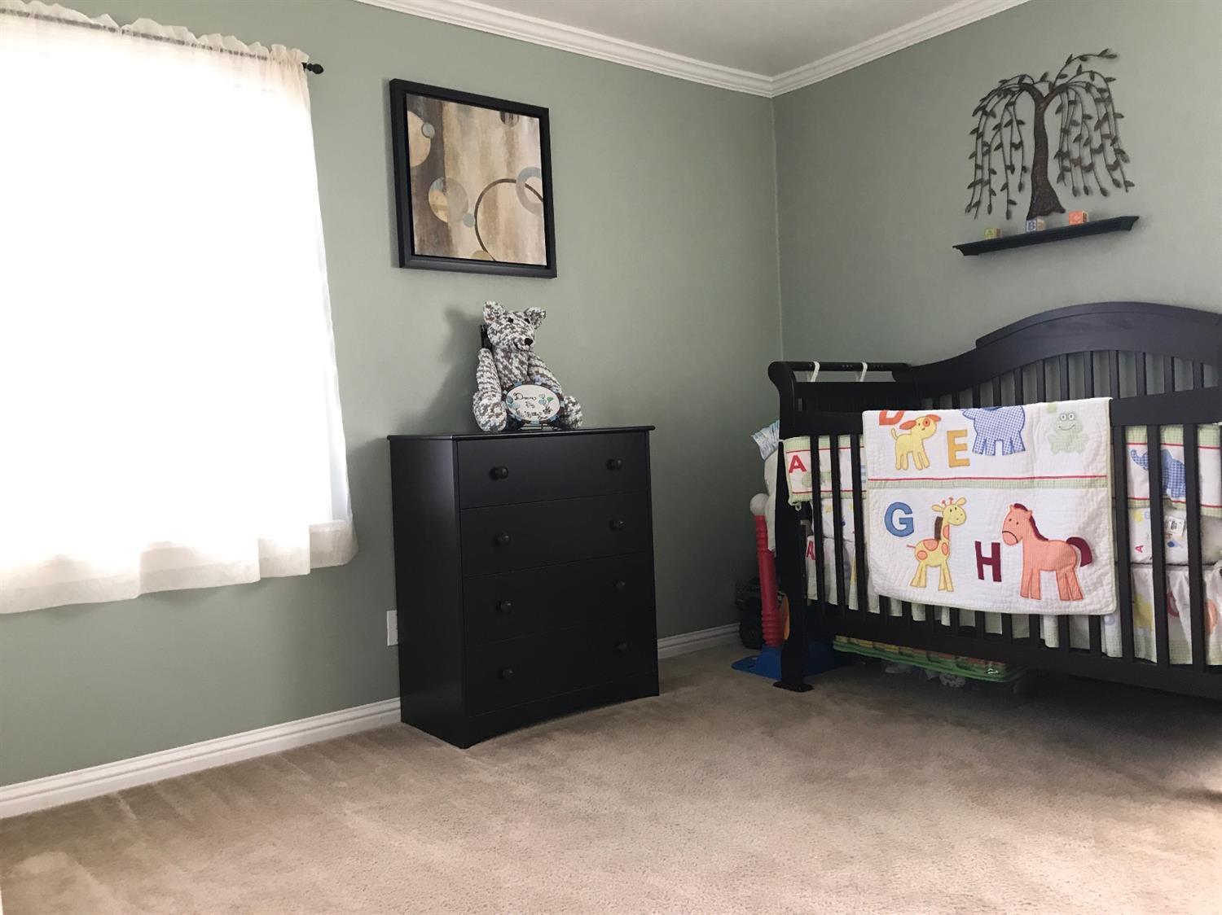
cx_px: 611
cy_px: 458
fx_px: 988
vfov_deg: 49.7
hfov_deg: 63.5
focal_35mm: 28
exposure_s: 1/15
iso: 40
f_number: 1.8
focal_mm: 3.99
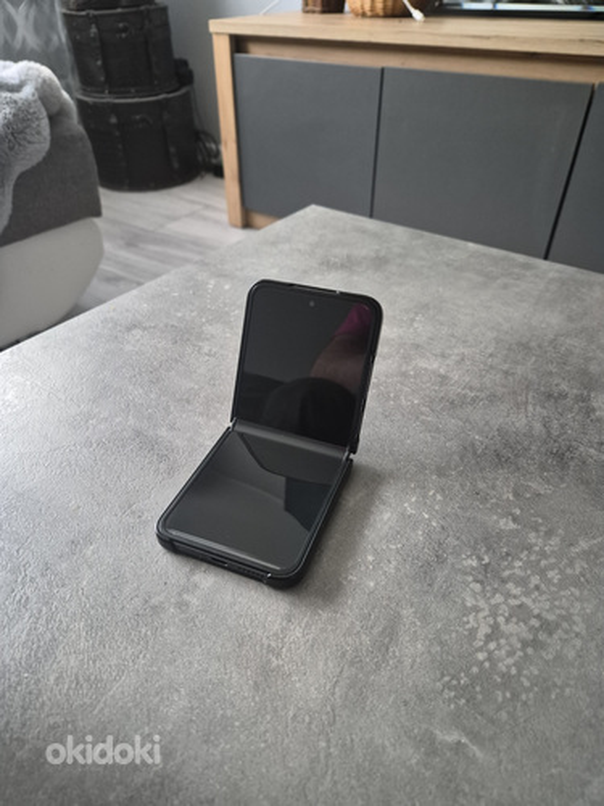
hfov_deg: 58.9
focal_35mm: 23
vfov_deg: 73.9
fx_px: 535
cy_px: 403
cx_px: 302
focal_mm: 5.4
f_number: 1.8
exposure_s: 1/120
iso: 1000
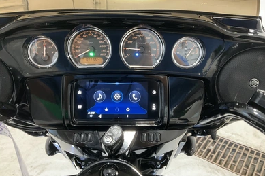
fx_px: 228
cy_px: 76
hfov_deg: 60.3
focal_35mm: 31
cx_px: 132
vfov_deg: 42.2
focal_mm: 3
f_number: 1.8
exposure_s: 1/53
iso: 320
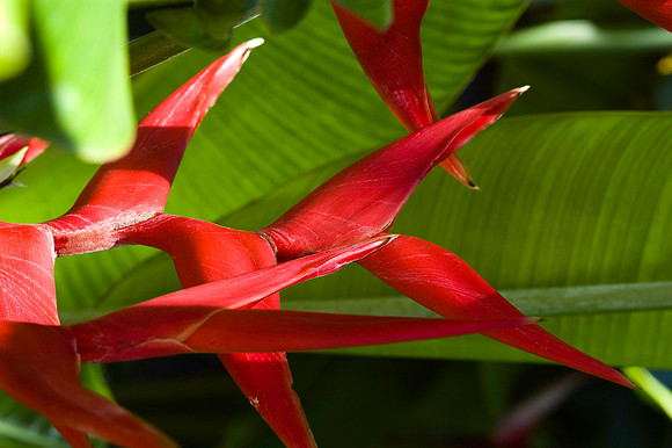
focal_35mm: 158
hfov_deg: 13.0
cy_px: 224
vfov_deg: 8.7
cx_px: 336
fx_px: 2938
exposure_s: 1/60
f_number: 9
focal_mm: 105
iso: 200
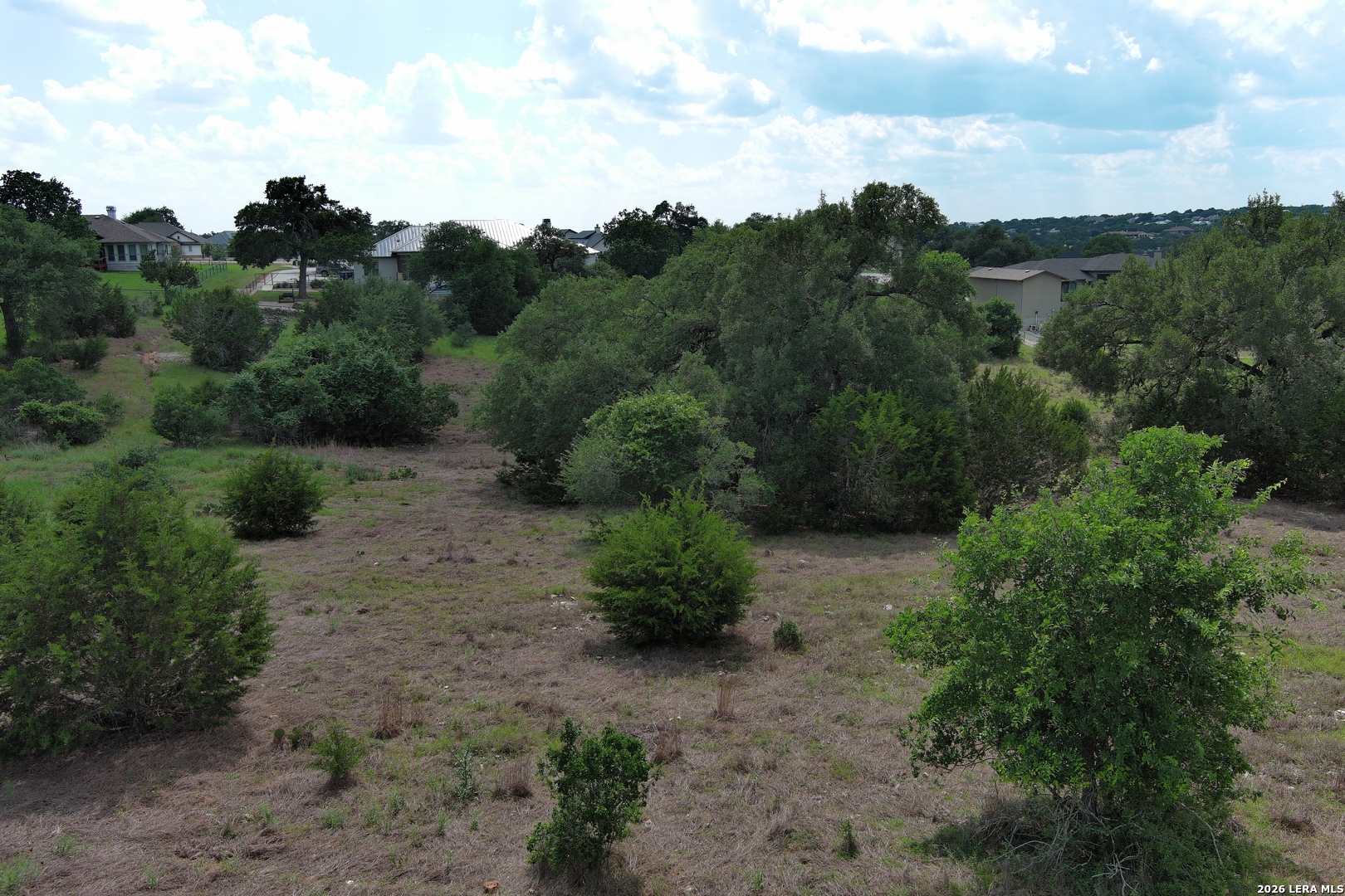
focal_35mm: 29
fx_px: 1083
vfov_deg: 45.0
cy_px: 448
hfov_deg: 63.7
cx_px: 672
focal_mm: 10.57
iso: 100
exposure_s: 1/1377
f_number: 2.8
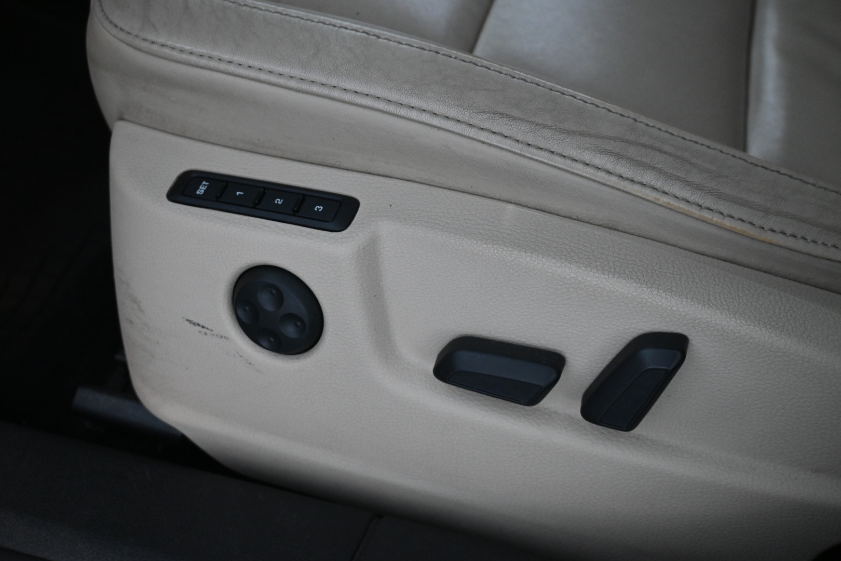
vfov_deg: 38.4
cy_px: 280
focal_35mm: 34
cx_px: 420
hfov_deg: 55.1
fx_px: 806
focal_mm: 23
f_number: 4.2
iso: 2000
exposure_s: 1/40
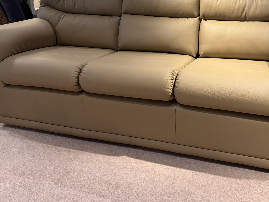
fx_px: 319
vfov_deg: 34.4
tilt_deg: -19.7
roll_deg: +2.3
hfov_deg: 45.4
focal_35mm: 41
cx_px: 168
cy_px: 51
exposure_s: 1/100
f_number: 1.78
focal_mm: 6.76
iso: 100
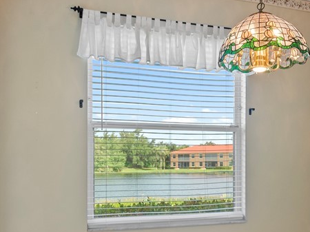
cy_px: 175
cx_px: 198
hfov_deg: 45.3
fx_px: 367
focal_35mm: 41
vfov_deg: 34.3
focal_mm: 9
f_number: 7.1
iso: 200
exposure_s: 1/13
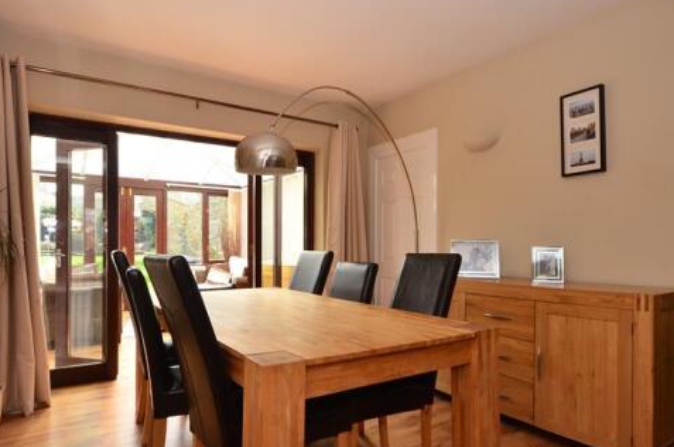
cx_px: 336
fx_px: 424
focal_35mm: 23
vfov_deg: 55.5
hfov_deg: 77.0
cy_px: 240
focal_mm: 11
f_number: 10
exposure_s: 1/60
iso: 640
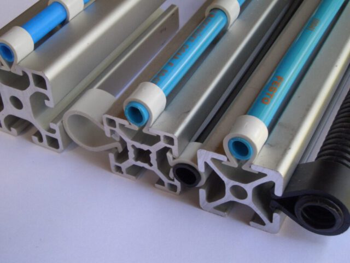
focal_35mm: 61
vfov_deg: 24.0
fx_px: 617
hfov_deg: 31.7
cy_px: 132
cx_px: 175
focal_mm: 8.1
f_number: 5
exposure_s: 1/30
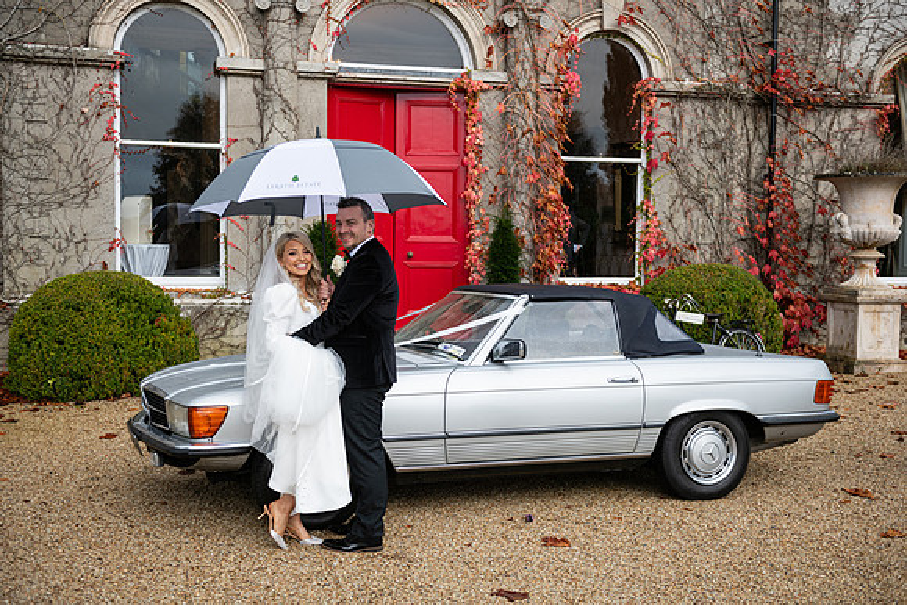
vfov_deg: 29.9
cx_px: 454
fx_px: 1134
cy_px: 302
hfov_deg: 43.6
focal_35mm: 45
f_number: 3.5
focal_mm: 45
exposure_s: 1/160
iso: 100
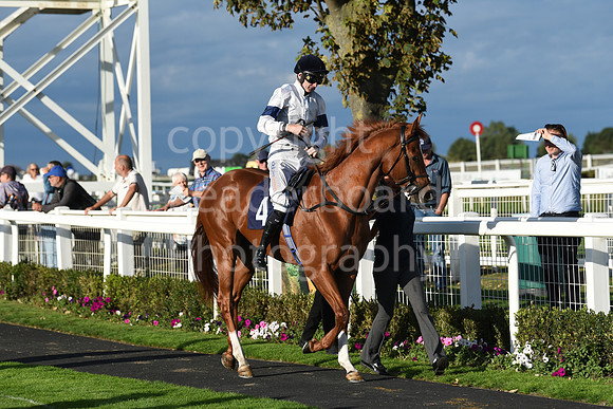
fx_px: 2469
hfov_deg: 14.2
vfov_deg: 9.5
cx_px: 306
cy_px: 204
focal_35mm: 145
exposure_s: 1/2500
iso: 400
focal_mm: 145
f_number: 5
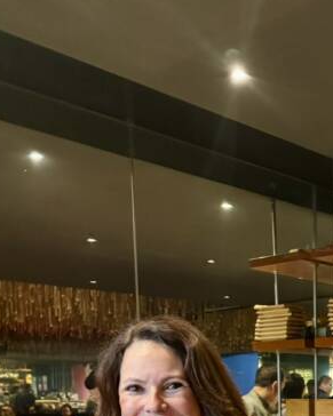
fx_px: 715
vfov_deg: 29.0
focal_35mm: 58
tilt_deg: -6.4
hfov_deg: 24.3
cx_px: 376
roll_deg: +0.2
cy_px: 471
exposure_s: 1/40
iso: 800
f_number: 1.78
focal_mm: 6.76
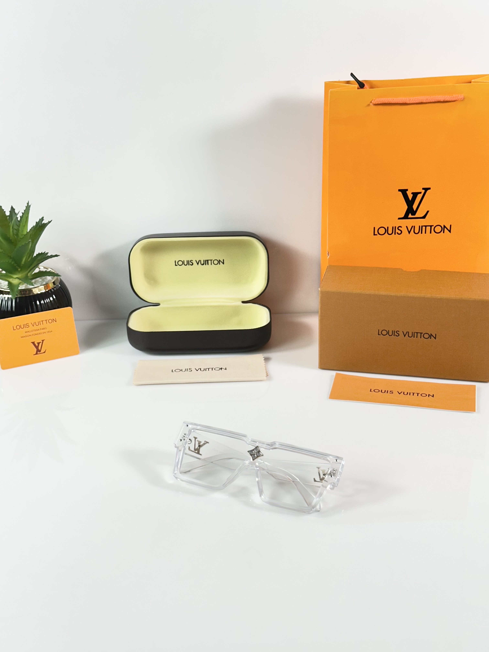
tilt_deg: -25.5
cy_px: 326
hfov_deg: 30.3
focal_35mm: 48
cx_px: 244
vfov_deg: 39.7
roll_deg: +1.0
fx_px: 904
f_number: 1.78
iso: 64
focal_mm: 6.86
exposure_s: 1/100
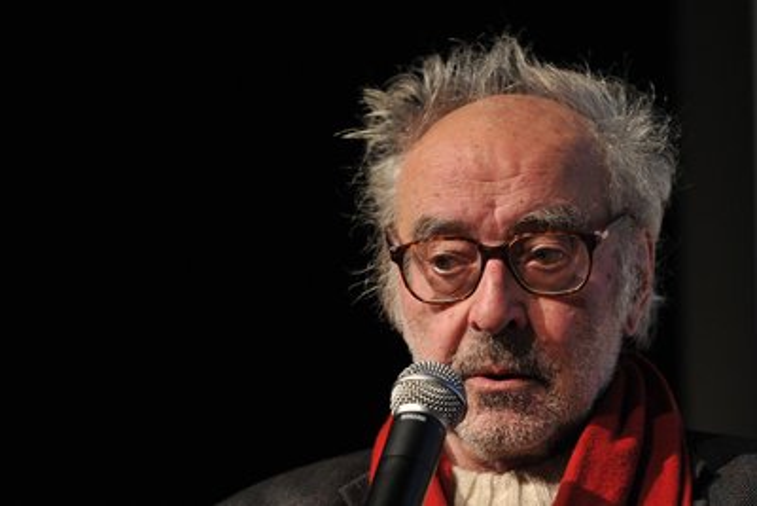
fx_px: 3681
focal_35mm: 175
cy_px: 253
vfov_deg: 7.9
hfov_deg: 11.7
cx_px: 378
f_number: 2.8
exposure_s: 1/200
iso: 2000
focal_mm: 175
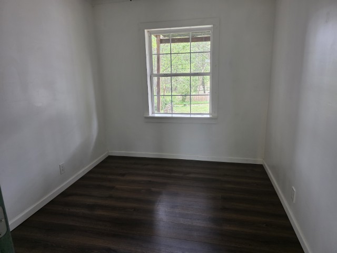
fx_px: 224
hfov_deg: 73.9
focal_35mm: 23
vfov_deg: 58.9
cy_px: 126
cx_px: 168
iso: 500
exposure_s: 1/120
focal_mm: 6.3
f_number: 1.7
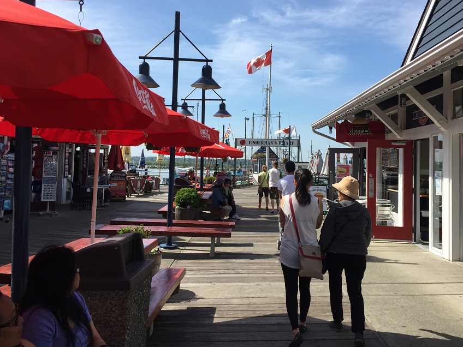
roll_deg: -2.3
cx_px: 257
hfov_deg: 52.5
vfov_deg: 40.6
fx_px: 468
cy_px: 149
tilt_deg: +2.4
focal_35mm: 35
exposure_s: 1/1721
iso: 32
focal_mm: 4.15
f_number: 2.2
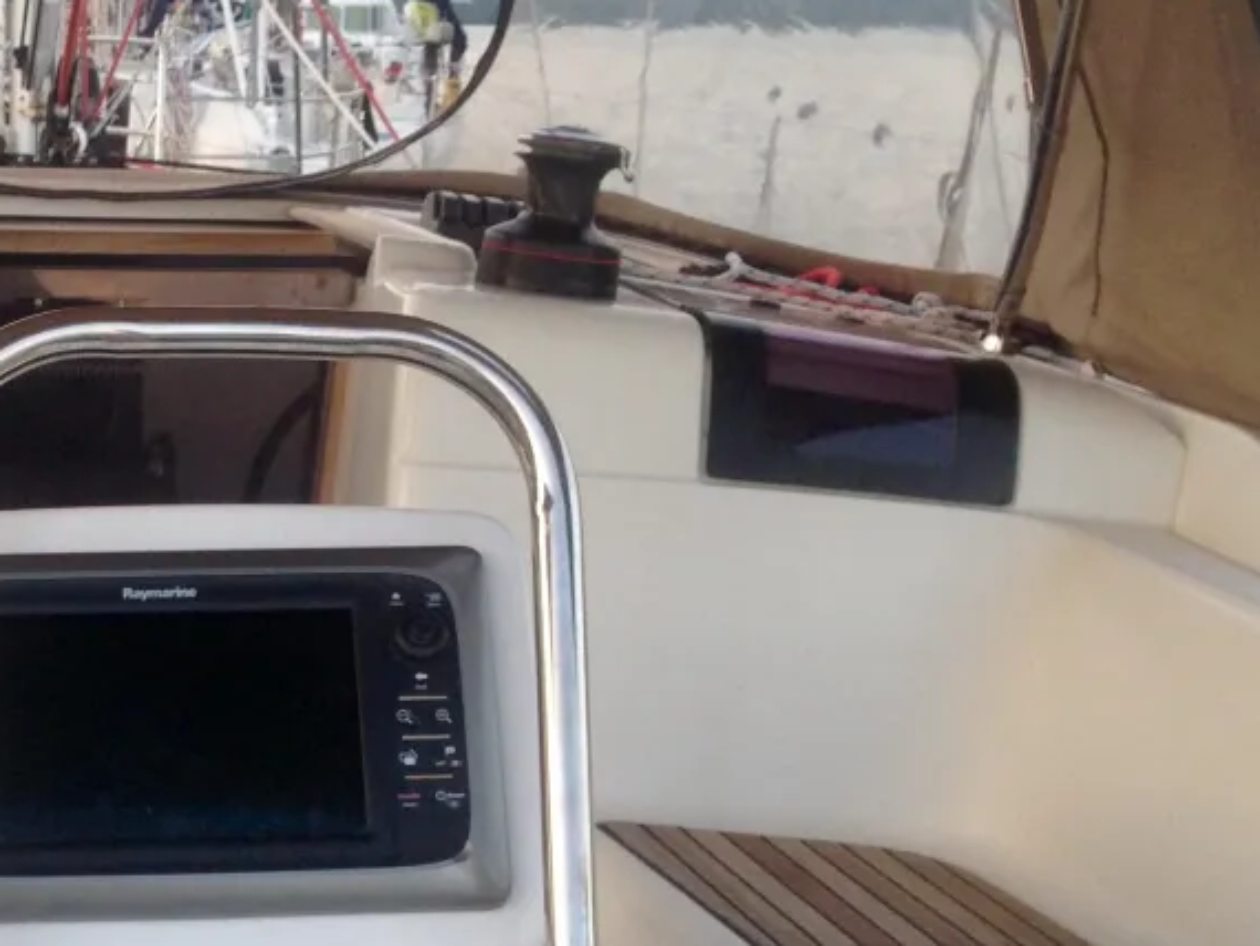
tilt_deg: -15.4
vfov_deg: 18.0
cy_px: 780
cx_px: 84
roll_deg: -0.7
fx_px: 2950
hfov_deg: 23.4
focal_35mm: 81
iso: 64
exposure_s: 1/60
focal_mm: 4.12
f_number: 2.4
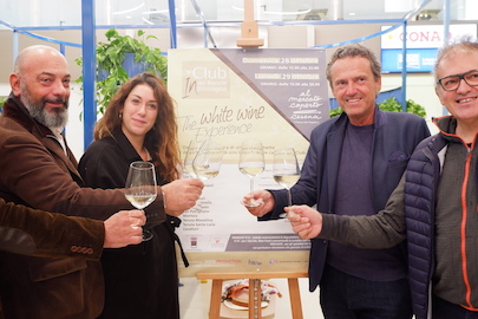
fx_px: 571
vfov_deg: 31.2
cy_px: 174
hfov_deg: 45.4
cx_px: 221
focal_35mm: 43
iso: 1600
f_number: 4
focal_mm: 19.7
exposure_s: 1/42
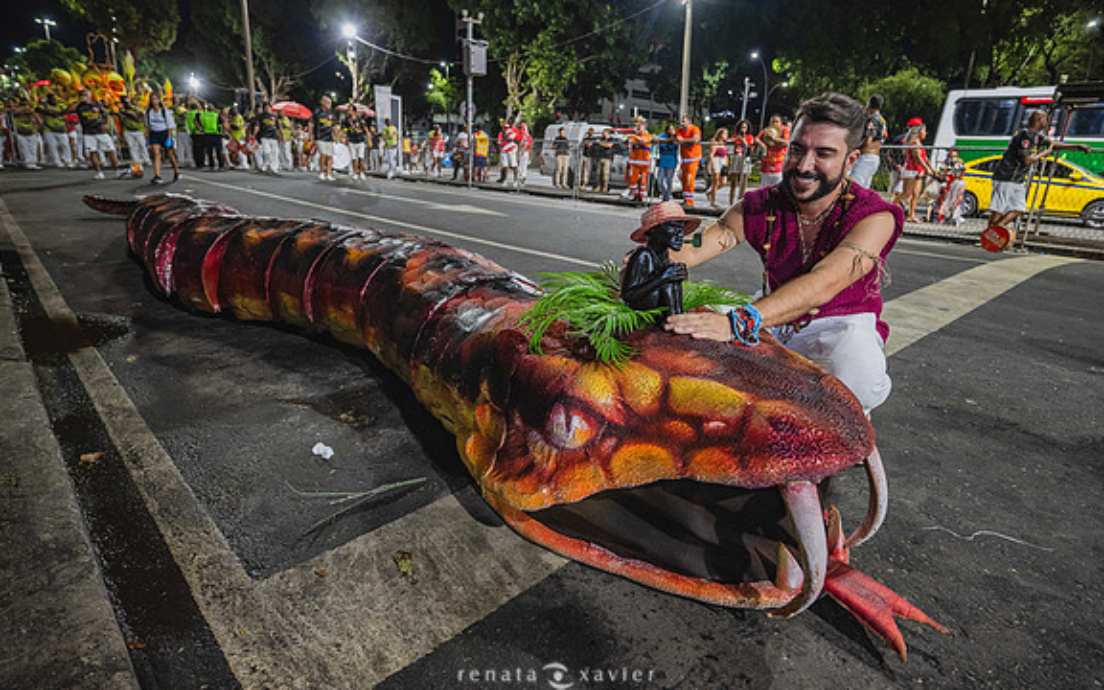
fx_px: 602
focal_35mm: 20
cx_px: 554
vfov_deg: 59.6
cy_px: 338
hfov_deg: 85.1
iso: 1250
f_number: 4
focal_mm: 19.5
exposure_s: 1/60
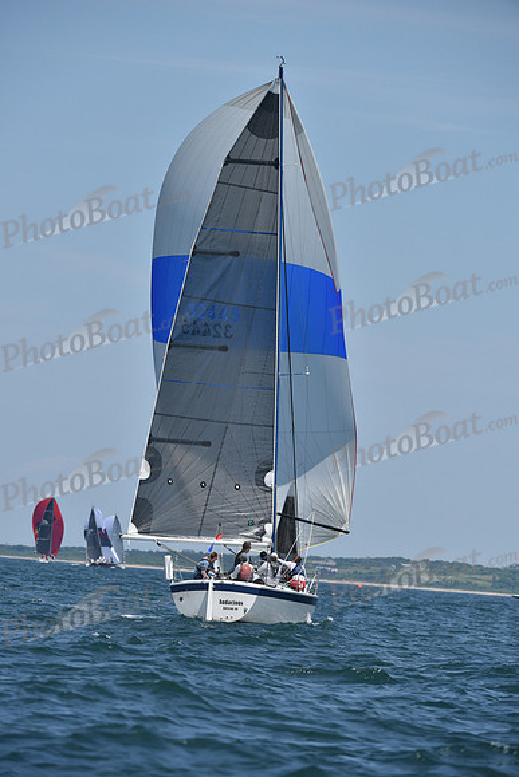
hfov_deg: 4.7
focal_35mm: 290
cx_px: 260
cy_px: 388
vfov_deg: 7.1
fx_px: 6267
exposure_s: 1/1600
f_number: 7.1
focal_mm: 290
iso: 320
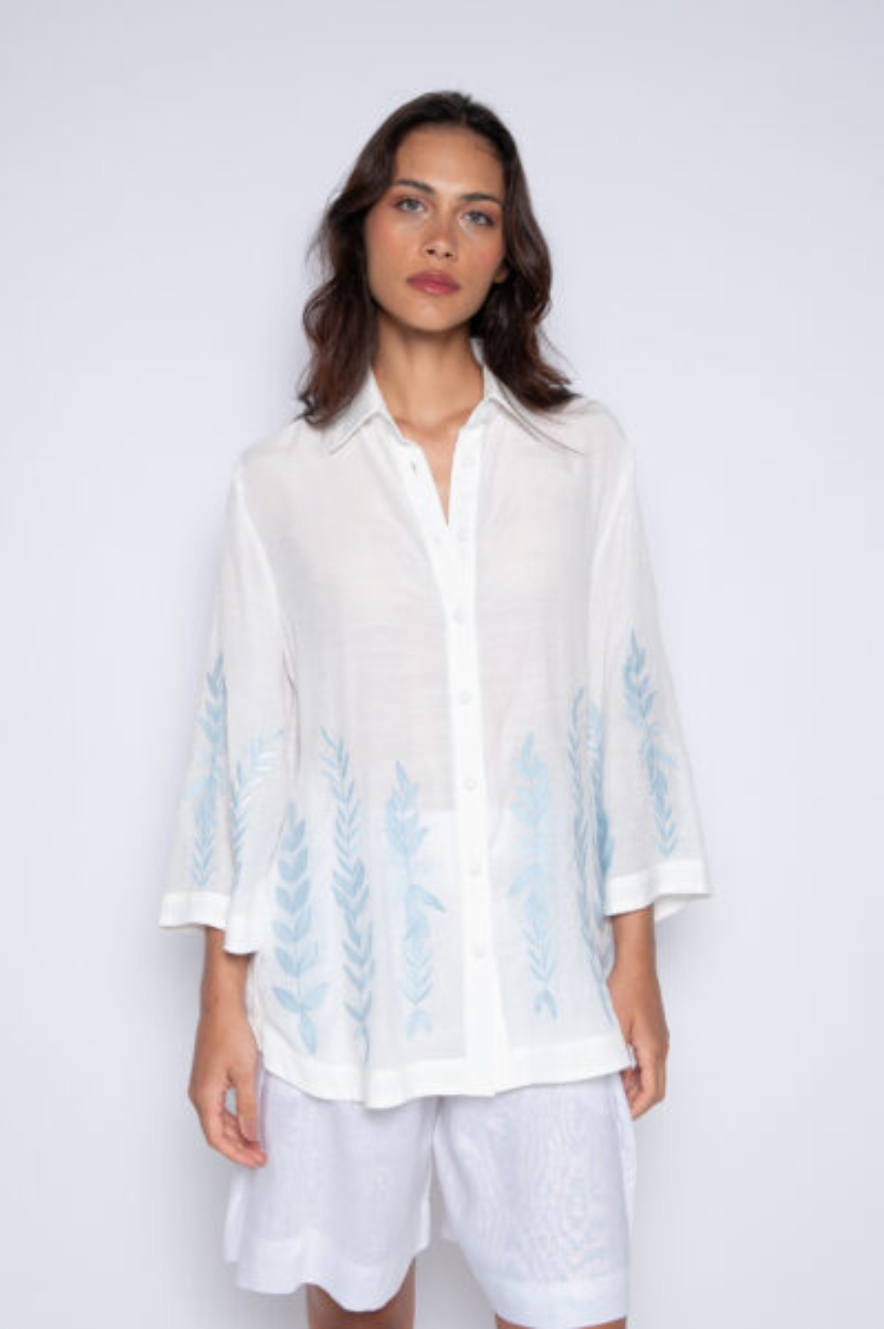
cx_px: 442
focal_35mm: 40
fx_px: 1475
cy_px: 664
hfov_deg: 33.4
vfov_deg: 48.5
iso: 320
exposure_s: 1/200
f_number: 6.3
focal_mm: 40
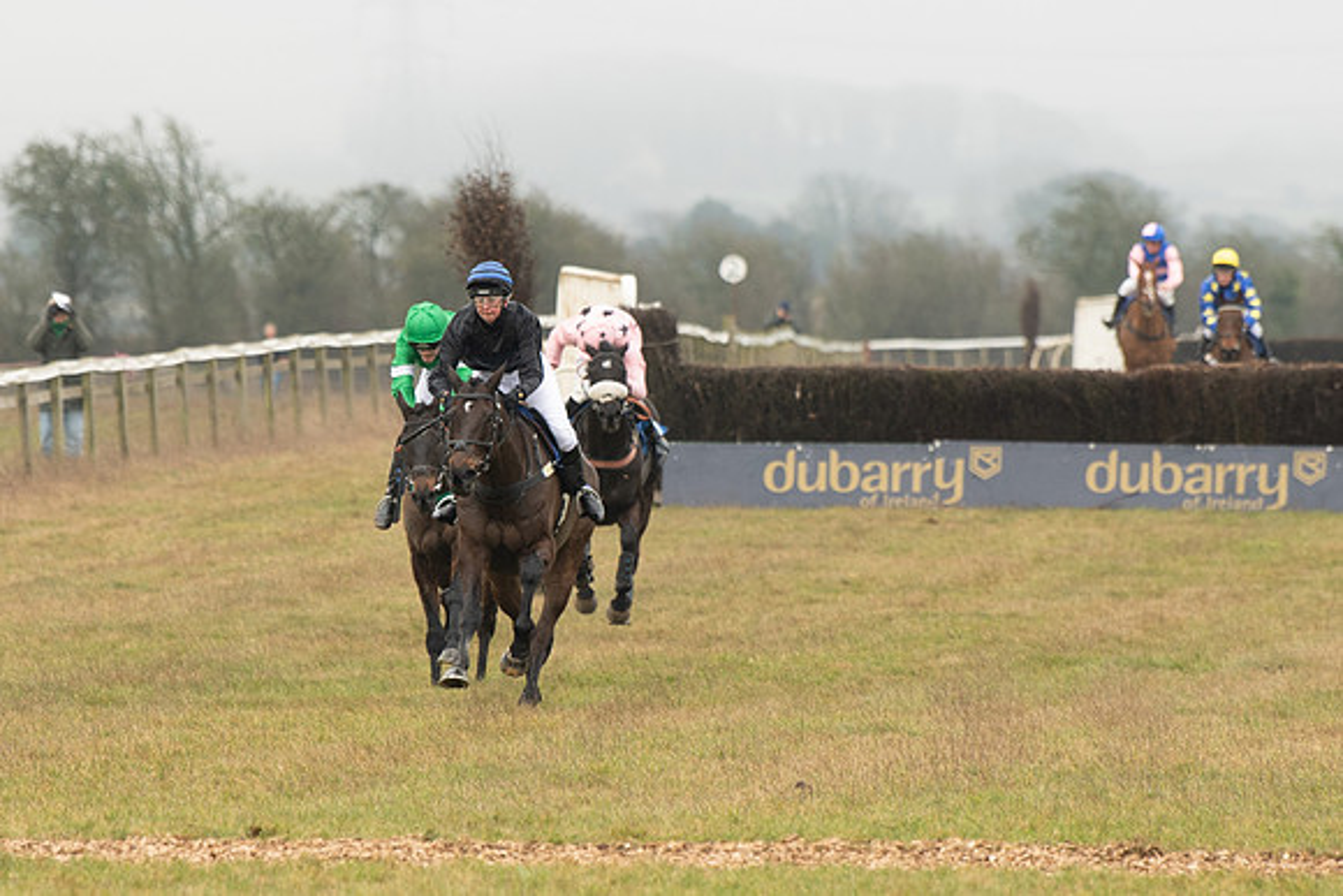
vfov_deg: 2.8
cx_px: 552
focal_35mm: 487
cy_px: 463
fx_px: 18157
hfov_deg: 4.2
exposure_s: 1/800
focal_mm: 200
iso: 400
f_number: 4
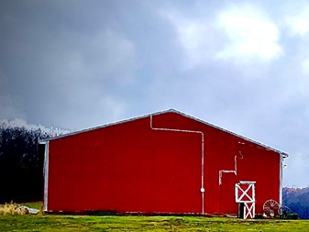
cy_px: 211
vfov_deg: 16.6
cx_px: 449
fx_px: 786
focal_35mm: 88
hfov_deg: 19.6
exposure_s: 1/529
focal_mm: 3
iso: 16
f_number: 1.8
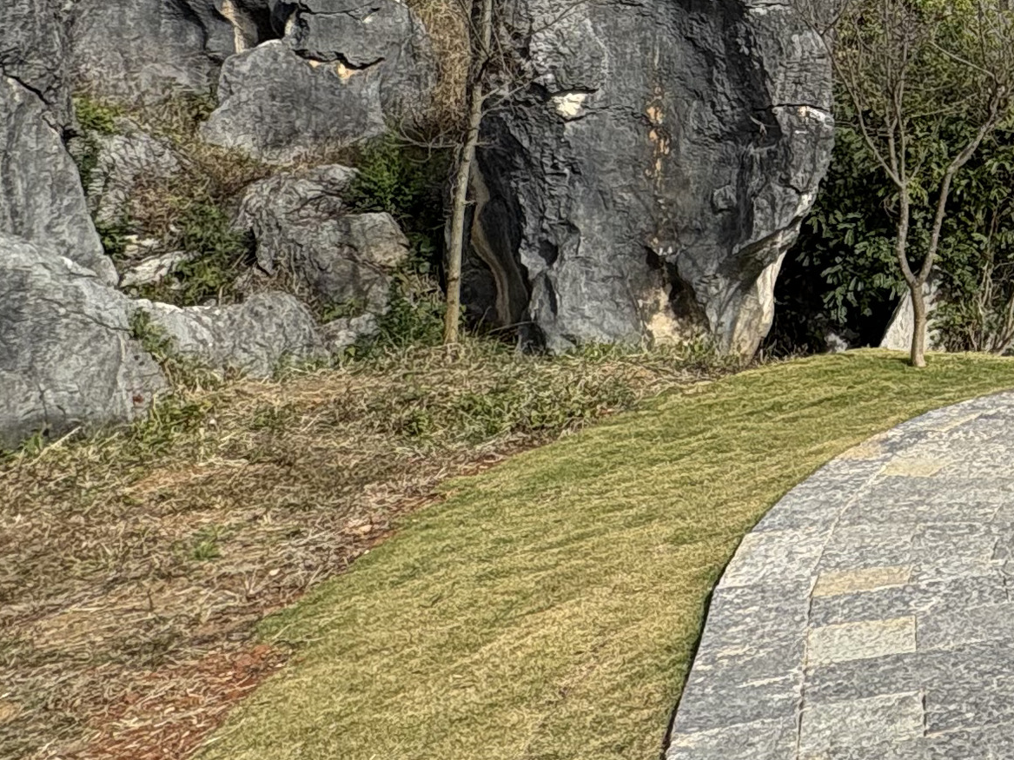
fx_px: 1406
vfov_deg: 28.4
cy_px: 3
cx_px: 1440
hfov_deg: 28.8
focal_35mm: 48
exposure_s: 1/1506
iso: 50
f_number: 2.2
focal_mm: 2.22
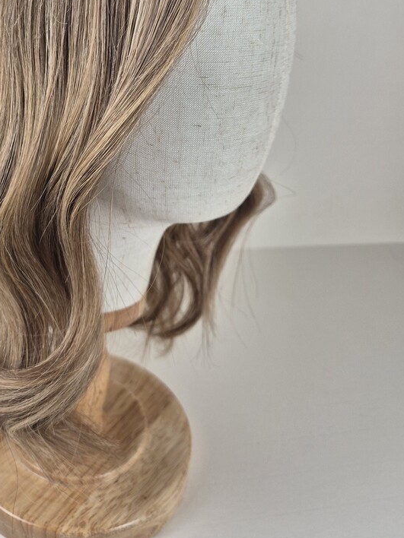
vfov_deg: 46.3
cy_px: 141
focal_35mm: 39
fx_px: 607
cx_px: 81
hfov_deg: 35.6
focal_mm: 5.4
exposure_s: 1/138
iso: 25
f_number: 1.8
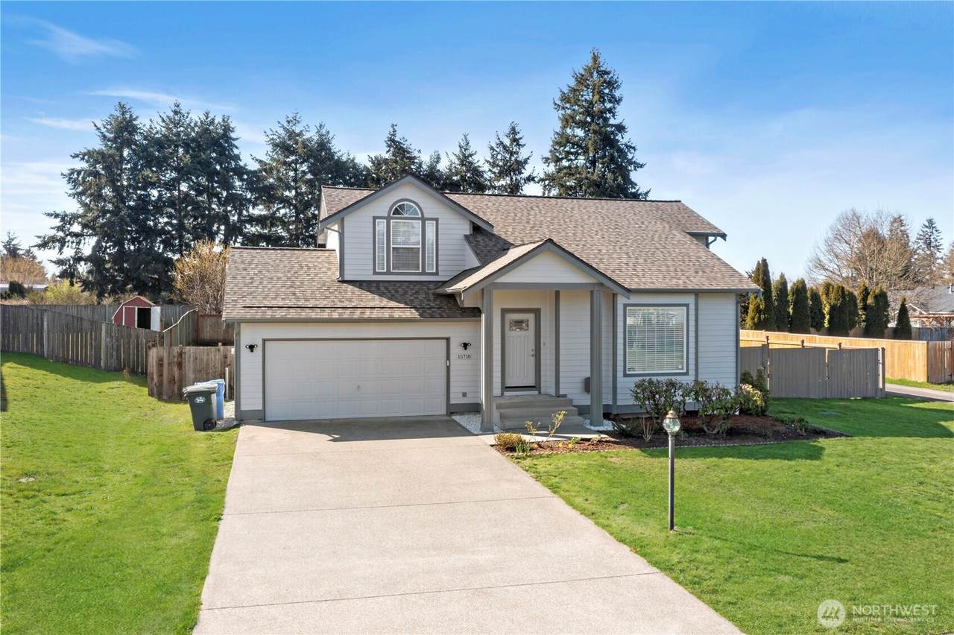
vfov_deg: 46.4
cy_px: 318
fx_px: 742
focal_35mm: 28
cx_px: 477
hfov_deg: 65.5
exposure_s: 1/200
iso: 200
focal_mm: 10.26
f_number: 8
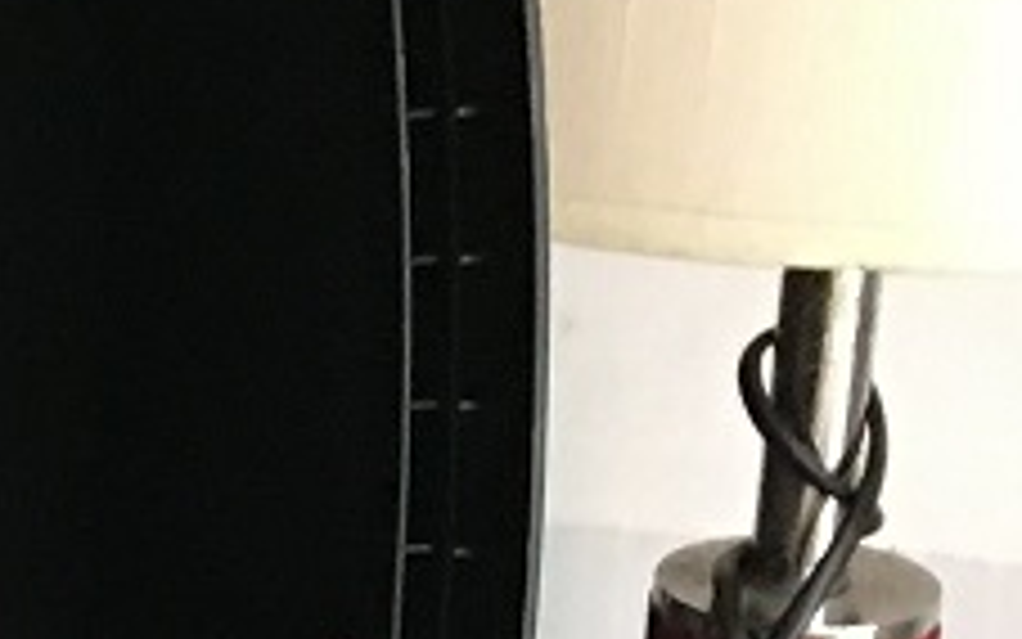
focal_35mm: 218
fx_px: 6073
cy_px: 999
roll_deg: +2.4
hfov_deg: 8.8
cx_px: -1308
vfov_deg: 6.0
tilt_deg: -22.5
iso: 100
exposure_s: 1/10
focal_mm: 4.15
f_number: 2.2
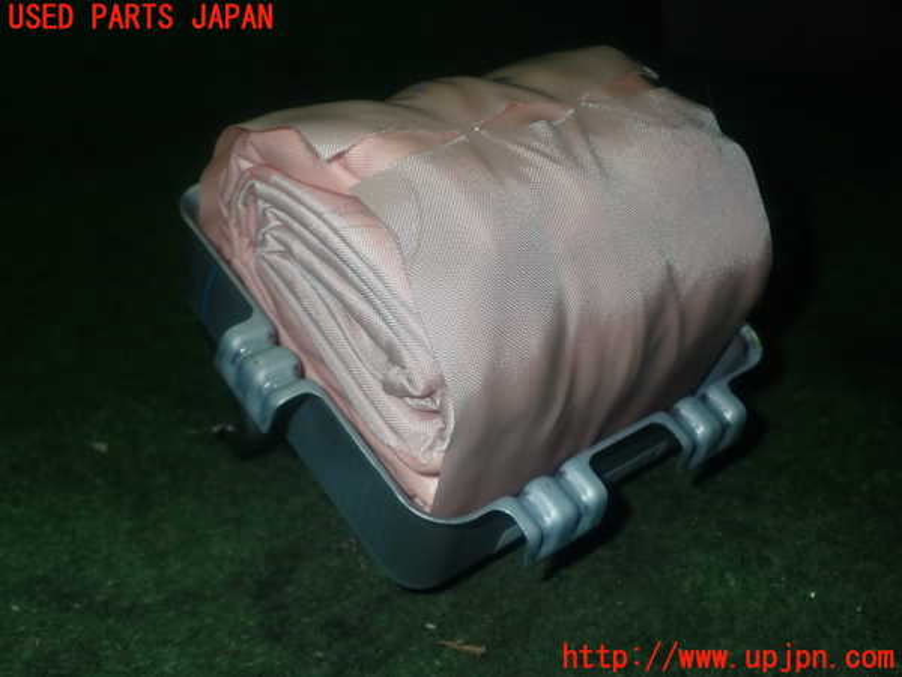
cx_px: 451
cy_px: 338
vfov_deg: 37.7
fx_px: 990
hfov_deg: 49.0
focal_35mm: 38
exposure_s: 1/40
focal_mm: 6.83
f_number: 8
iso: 200
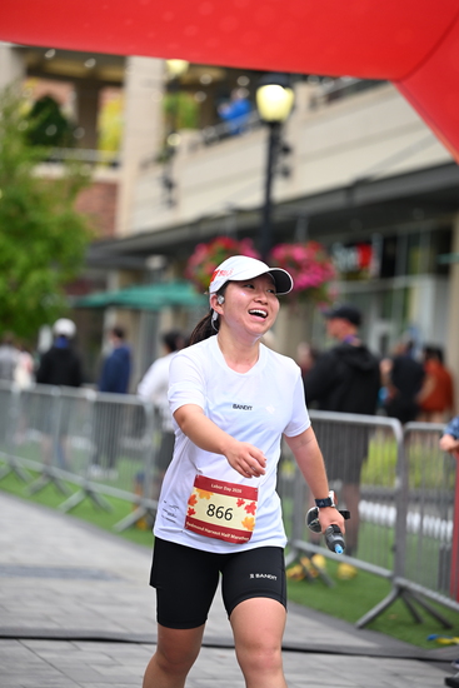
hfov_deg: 11.9
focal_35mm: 115
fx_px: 2198
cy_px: 344
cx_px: 230
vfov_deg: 17.8
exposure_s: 1/2000
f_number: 2.8
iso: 640
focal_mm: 115
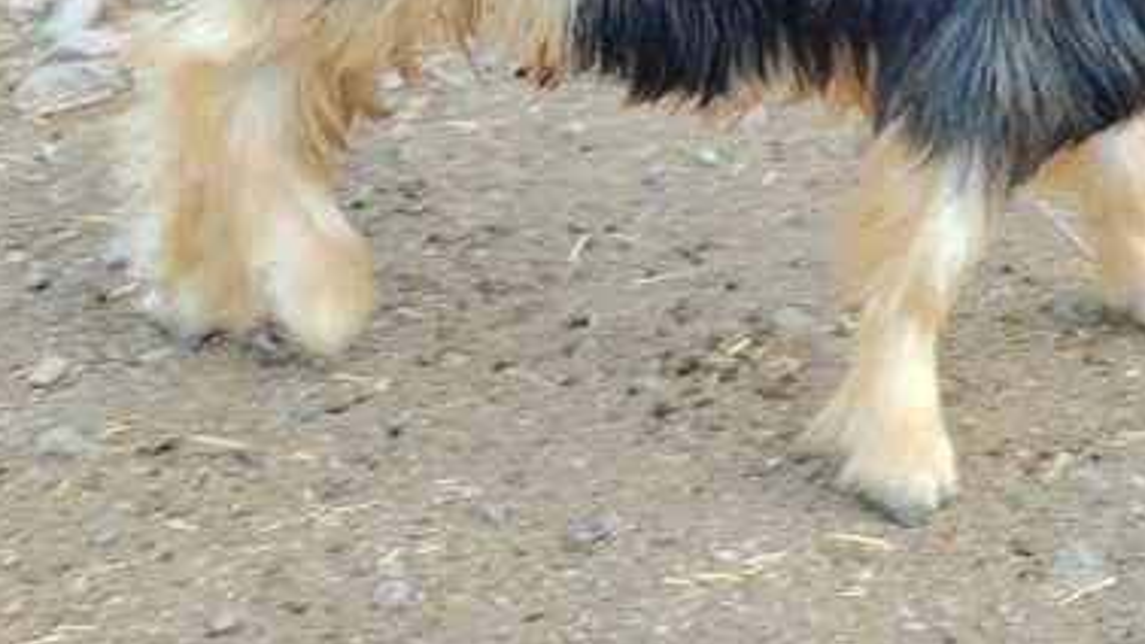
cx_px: 957
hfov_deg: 24.0
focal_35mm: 87
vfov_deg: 13.6
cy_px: -79
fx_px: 2641
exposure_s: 1/101
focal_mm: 5.25
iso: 100
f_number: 4
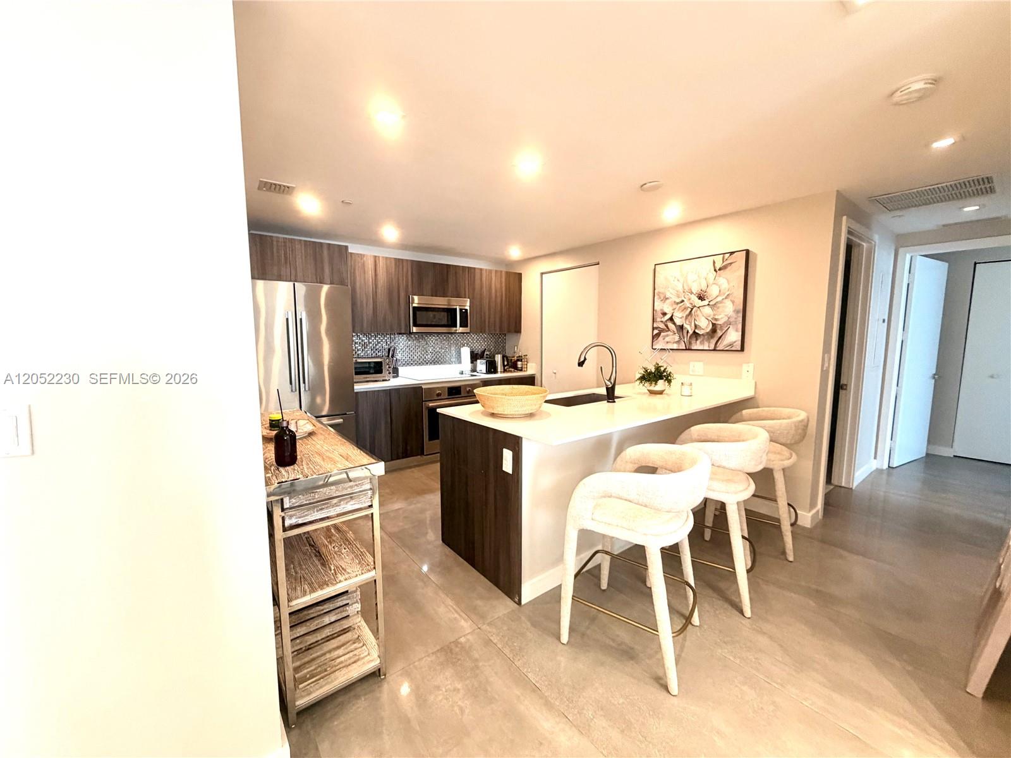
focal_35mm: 14
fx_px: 409
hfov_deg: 102.1
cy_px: 379
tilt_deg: -6.3
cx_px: 506
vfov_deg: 85.7
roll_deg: +0.3
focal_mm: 2.22
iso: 320
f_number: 2.2
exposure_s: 1/60
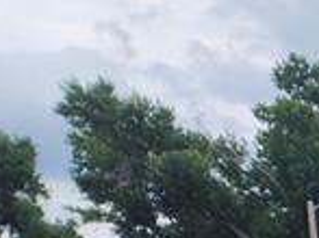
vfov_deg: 7.9
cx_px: 1068
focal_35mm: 160
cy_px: 742
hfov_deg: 9.0
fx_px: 1473
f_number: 1.8
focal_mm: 6.4
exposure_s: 1/1019
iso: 12
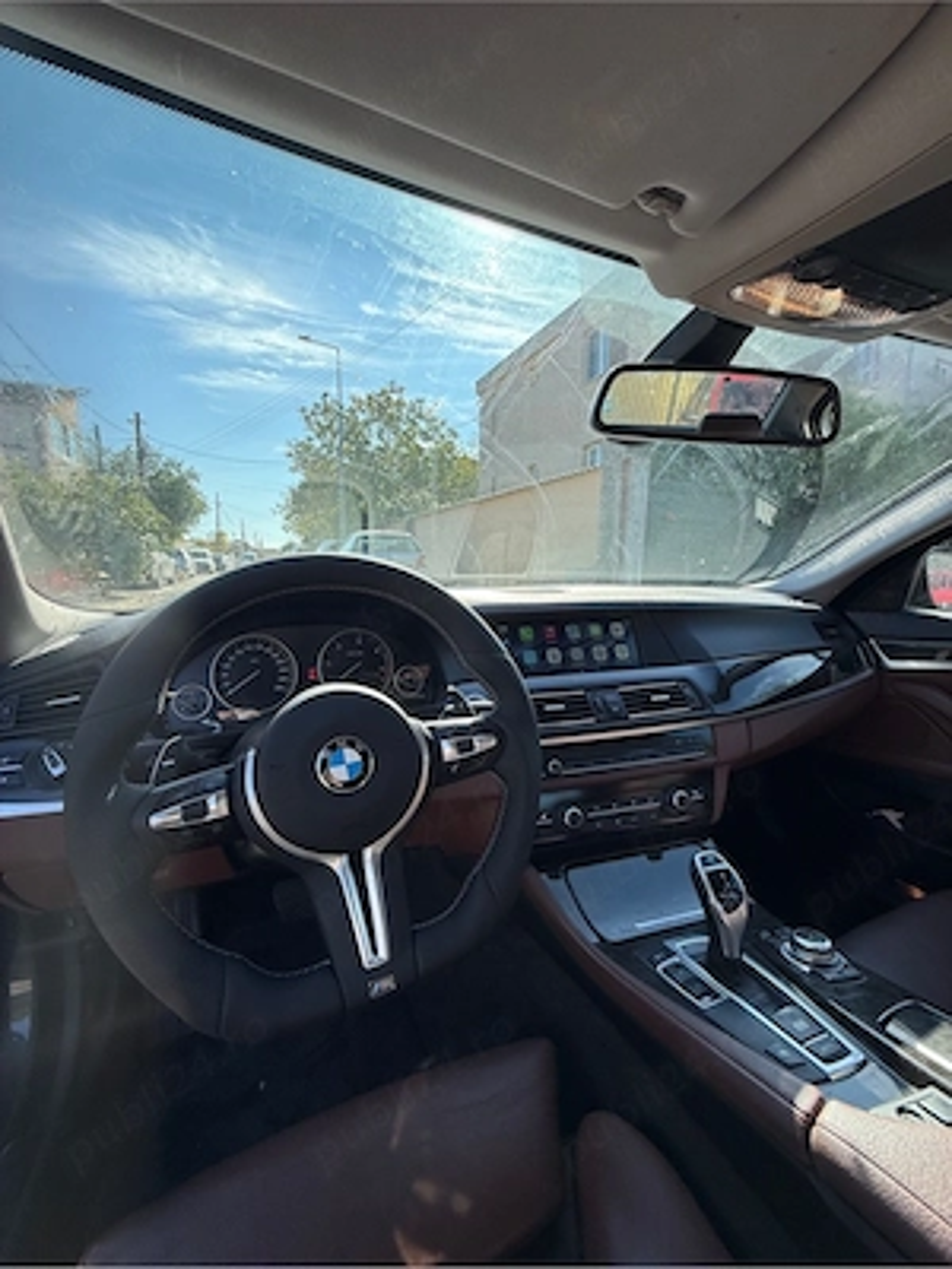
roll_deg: -0.4
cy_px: 634
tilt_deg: -6.4
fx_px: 513
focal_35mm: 14
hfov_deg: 85.7
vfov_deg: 102.1
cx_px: 476
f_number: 2.2
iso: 50
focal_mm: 2.22
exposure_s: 1/427
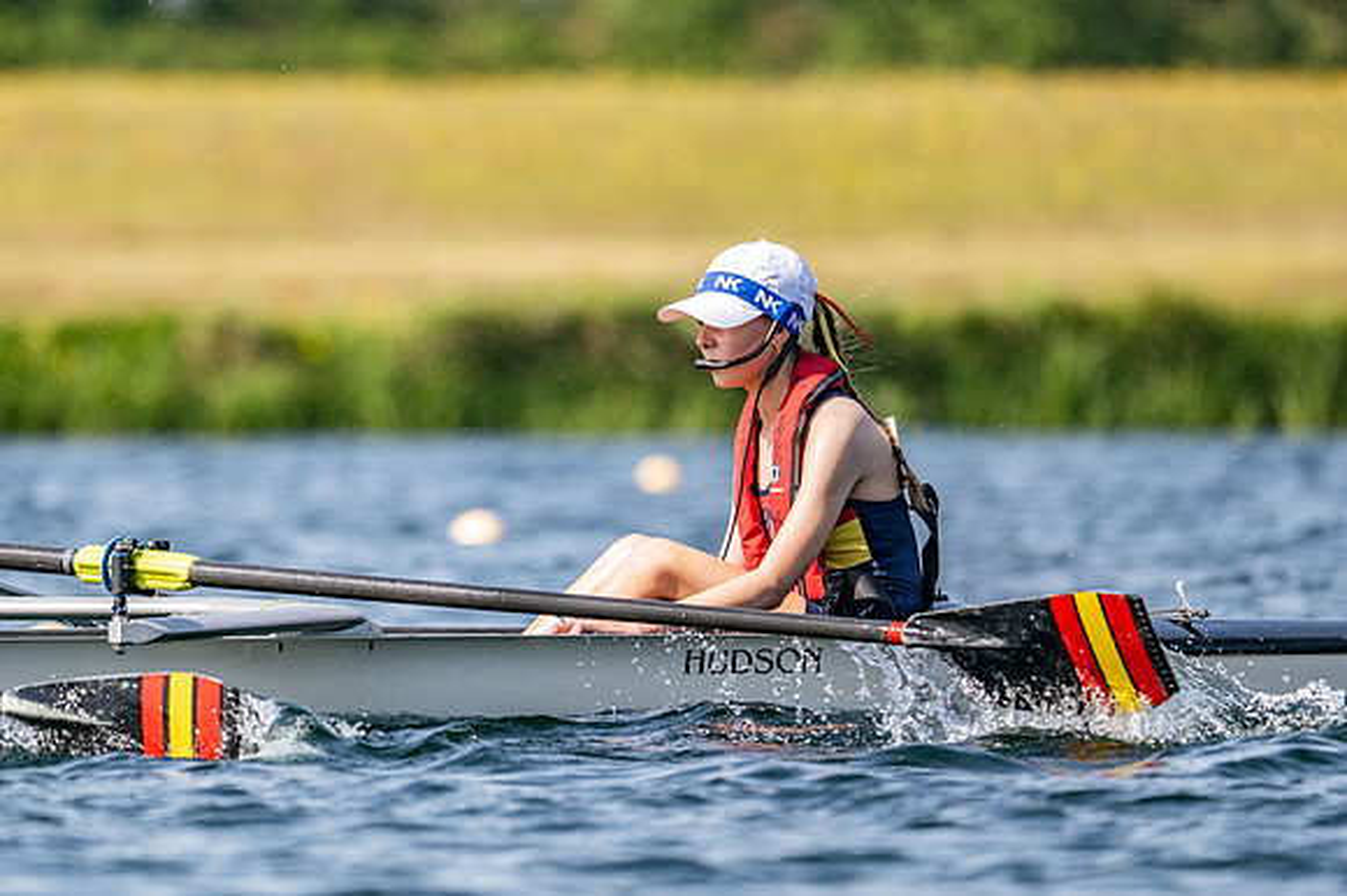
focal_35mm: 600
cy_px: 448
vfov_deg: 2.3
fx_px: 22436
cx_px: 674
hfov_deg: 3.4
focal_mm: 400
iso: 220
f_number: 4.5
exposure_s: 1/2500
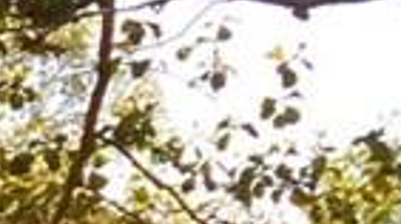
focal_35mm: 253
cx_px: -910
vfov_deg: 4.5
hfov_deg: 7.3
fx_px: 2688
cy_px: 777
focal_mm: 5.8
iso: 80
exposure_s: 1/250
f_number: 3.6
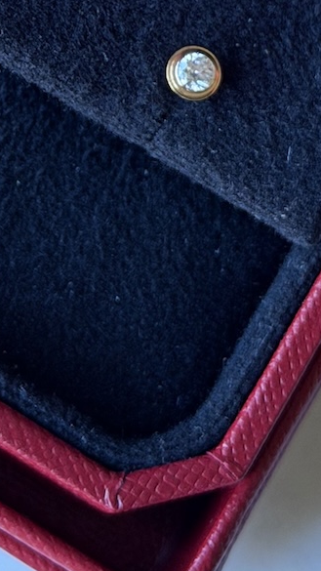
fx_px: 2164
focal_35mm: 143
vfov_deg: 14.5
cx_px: 10
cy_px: -144
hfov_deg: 8.4
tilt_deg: -79.6
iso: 250
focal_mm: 6.76
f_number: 1.78
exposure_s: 1/51
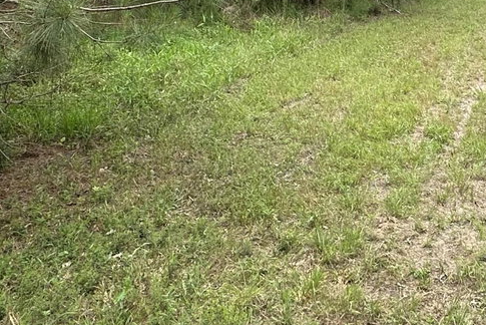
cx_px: 400
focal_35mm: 48
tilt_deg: -2.0
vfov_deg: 26.0
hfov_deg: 39.2
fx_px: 648
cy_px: -31
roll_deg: -1.8
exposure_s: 1/678
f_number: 2.2
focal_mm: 2.22
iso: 40
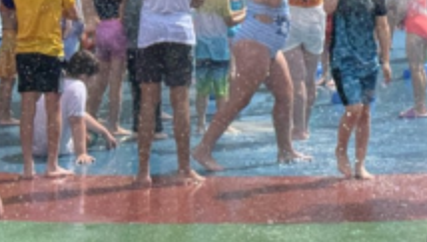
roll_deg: +0.3
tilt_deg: +4.0
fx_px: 1950
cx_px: 364
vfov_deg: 6.8
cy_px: -247
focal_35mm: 172
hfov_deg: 12.4
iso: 64
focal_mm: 6.76
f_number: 1.78
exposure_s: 1/2959
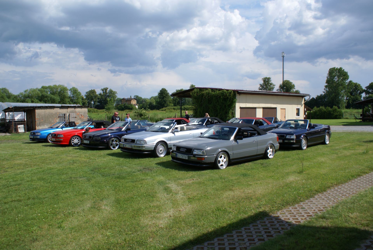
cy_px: 125
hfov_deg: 61.9
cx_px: 186
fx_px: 311
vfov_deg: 43.7
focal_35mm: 30
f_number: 4.5
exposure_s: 1/1250
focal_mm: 20
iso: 100
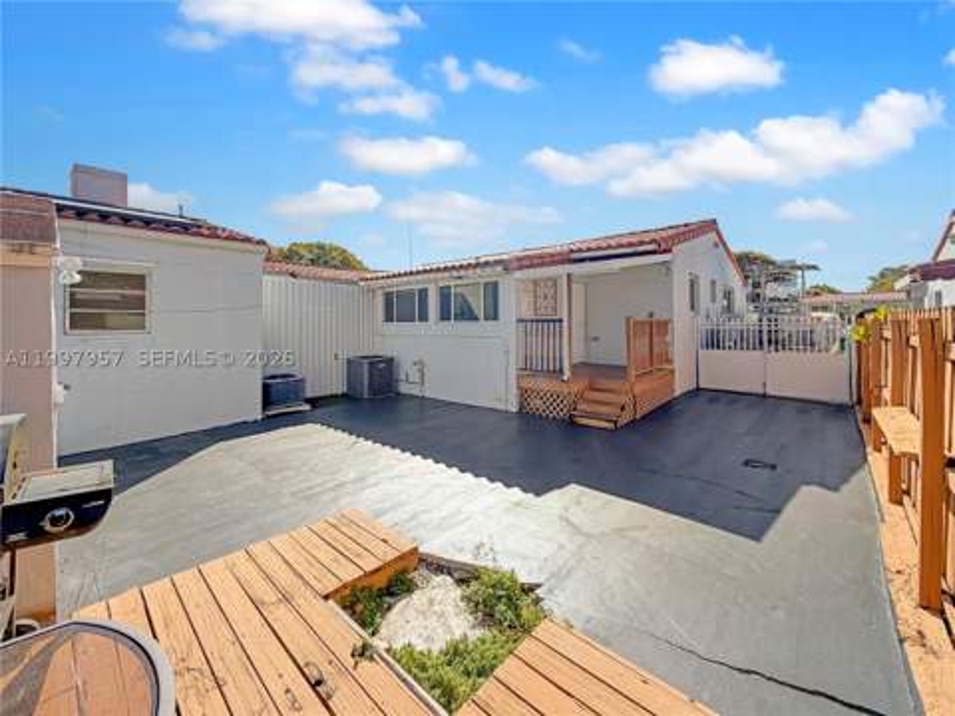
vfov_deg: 85.7
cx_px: 478
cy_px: 358
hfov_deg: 102.1
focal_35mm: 14
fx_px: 386
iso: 20
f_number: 2.2
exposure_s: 1/1235
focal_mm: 2.22
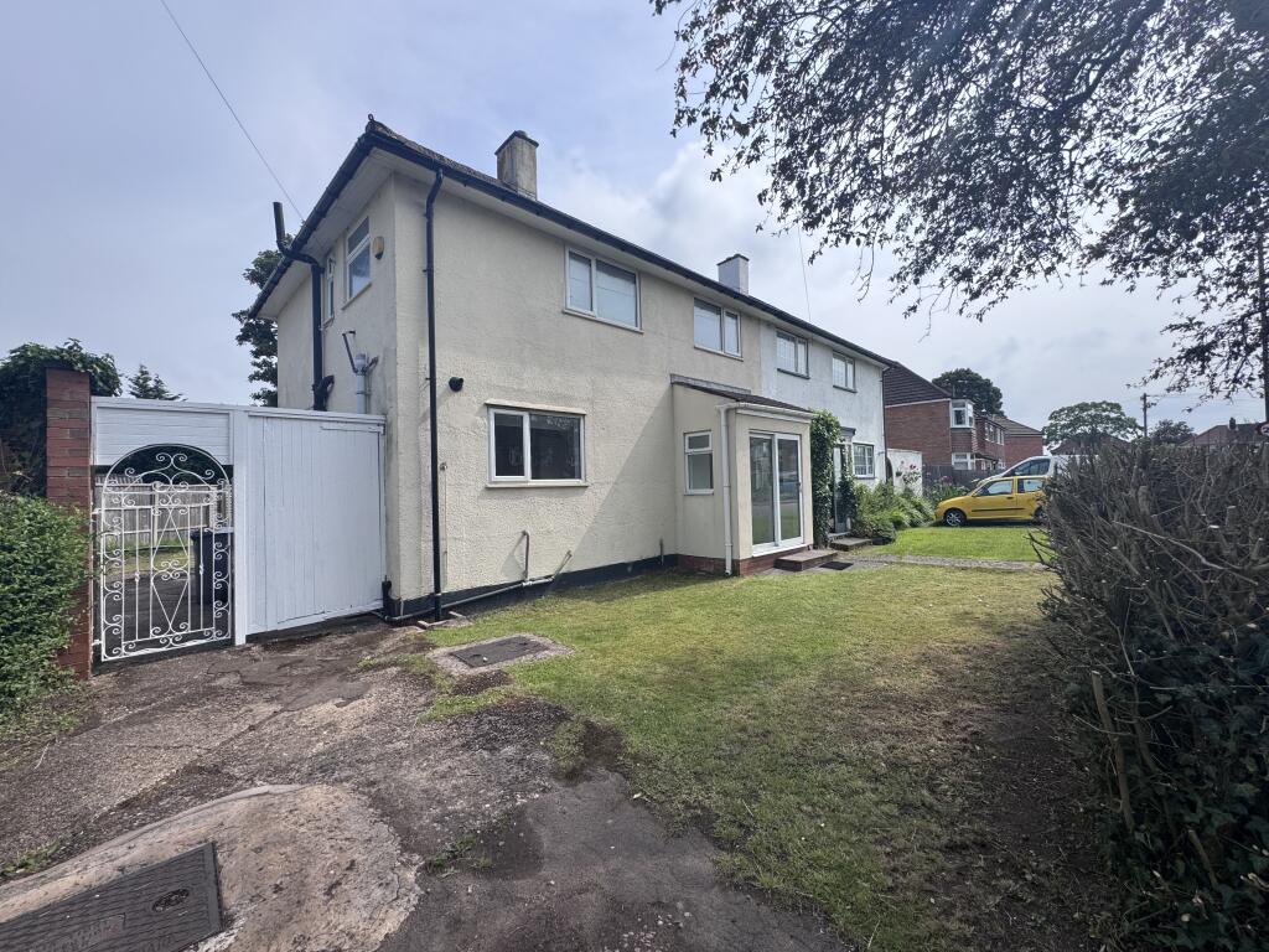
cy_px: 476
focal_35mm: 14
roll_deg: +1.8
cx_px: 634
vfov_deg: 85.7
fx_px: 513
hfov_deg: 102.1
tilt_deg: +1.8
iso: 50
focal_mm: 2.22
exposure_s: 1/1789
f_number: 2.2
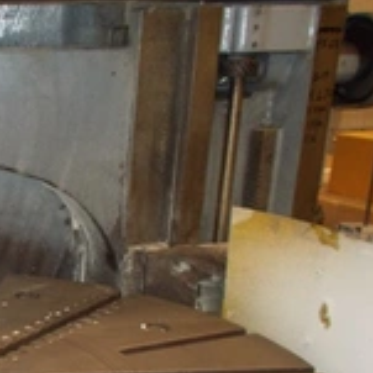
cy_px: 314
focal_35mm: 61
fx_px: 744
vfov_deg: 27.4
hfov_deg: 25.6
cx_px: -59
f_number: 3.2
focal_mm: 4.6
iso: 200
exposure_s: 1/25
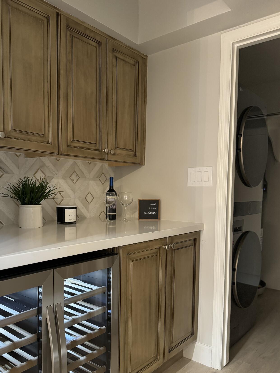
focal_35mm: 29
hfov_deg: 47.9
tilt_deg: -4.6
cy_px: 215
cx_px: 111
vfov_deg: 61.4
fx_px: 313
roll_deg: +0.0
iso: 640
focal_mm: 6.86
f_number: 1.78
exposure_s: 1/40
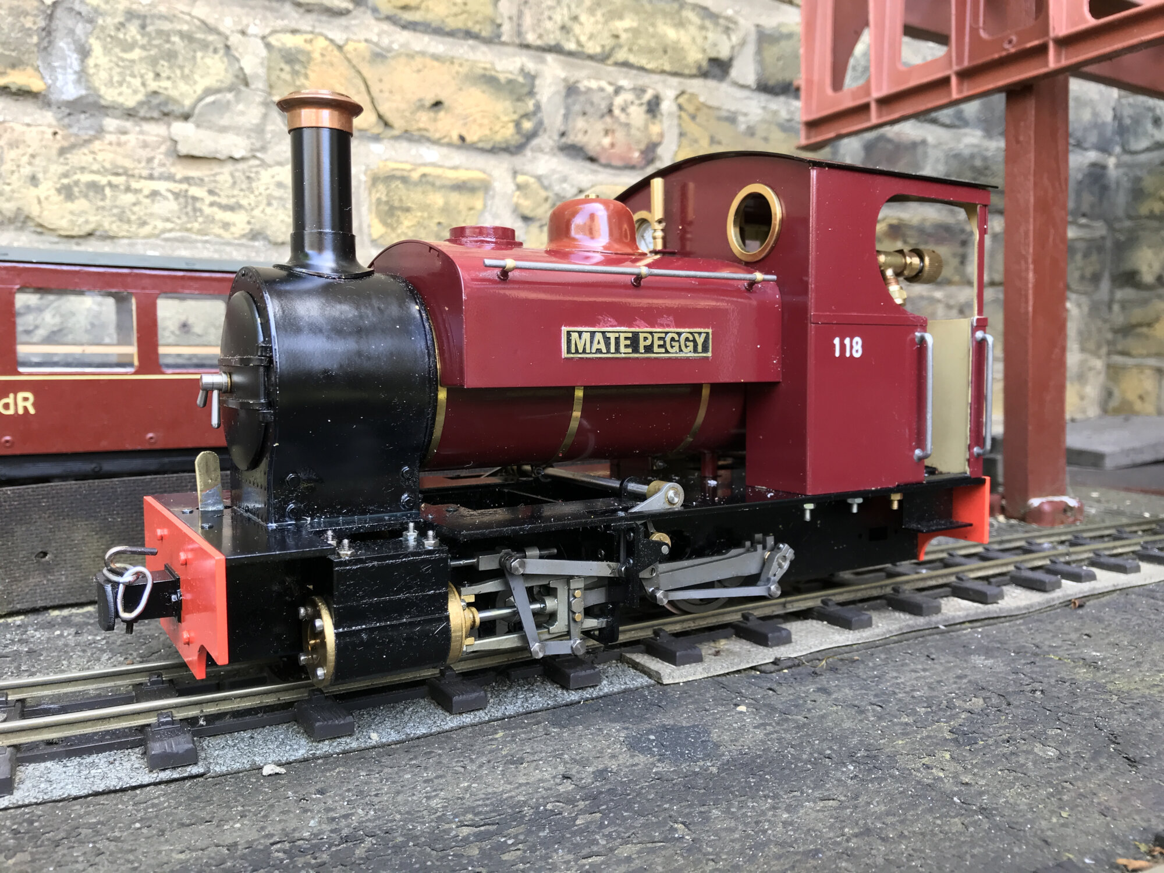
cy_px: 436
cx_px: 582
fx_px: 942
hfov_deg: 63.4
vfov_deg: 49.7
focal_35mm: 28
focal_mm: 3.99
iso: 32
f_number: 1.8
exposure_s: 1/50
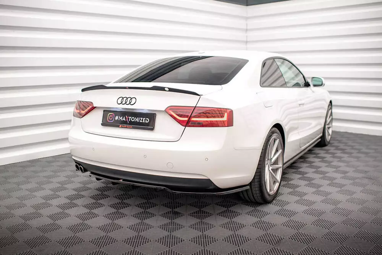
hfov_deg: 52.9
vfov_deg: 36.7
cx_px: 187
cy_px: 128
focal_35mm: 36
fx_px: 384
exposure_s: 1/125
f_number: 2.5
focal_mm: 35
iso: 1000
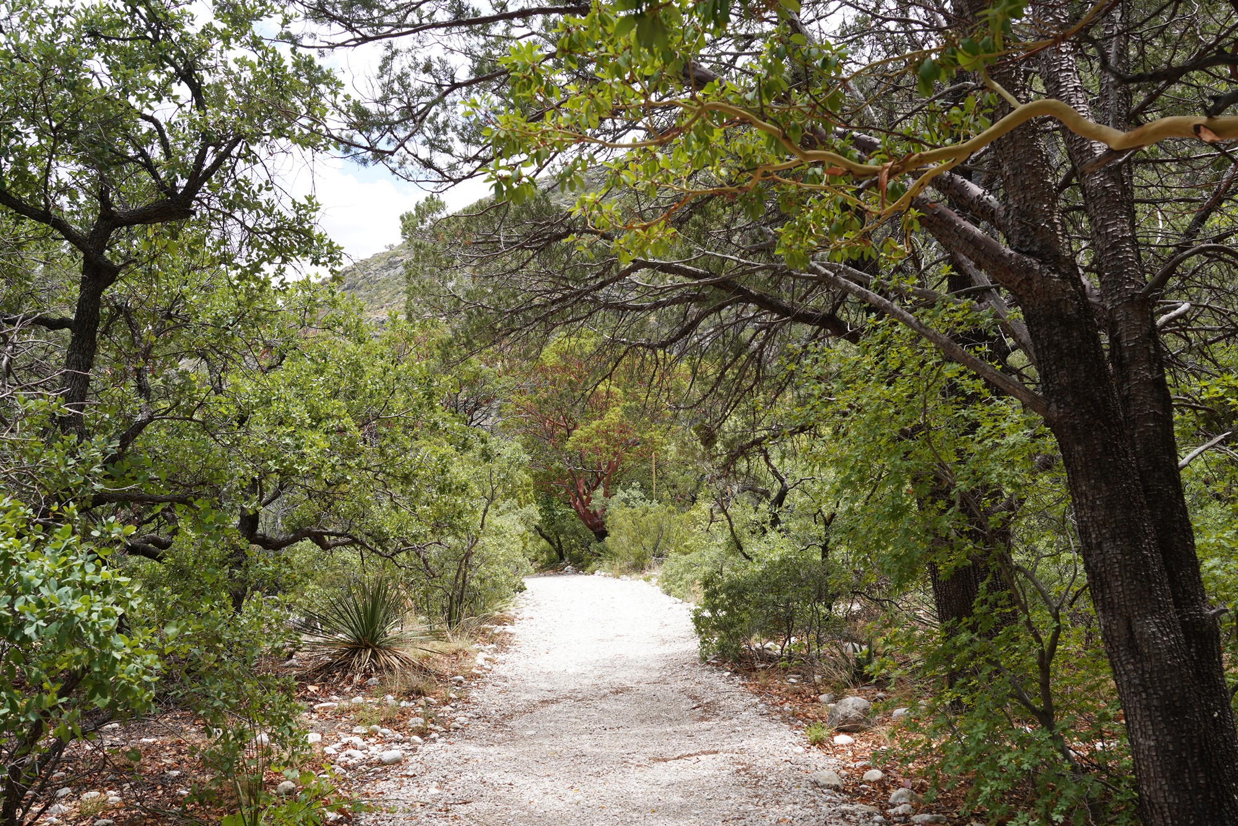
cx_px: 619
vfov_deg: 38.9
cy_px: 413
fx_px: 1169
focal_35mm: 34
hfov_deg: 55.8
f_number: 8
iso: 100
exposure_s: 1/100
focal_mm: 34
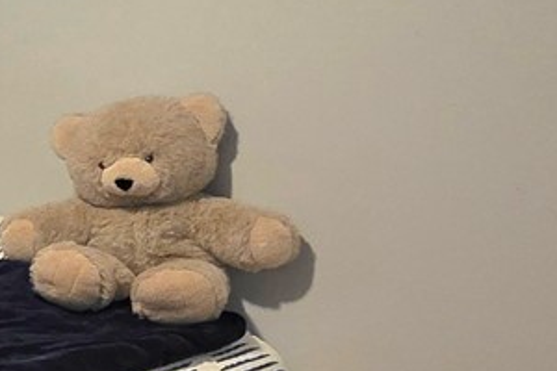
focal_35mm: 72
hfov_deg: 21.1
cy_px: 230
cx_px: -390
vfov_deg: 18.9
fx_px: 1114
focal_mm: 2.2
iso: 800
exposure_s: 1/60.2
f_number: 1.9
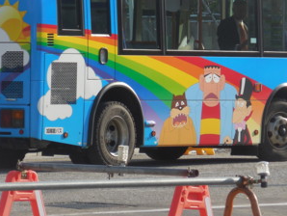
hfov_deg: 4.5
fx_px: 3634
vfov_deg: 3.4
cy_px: 53
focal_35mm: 438
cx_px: 124
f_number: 6
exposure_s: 1/320
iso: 125
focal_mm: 46.1
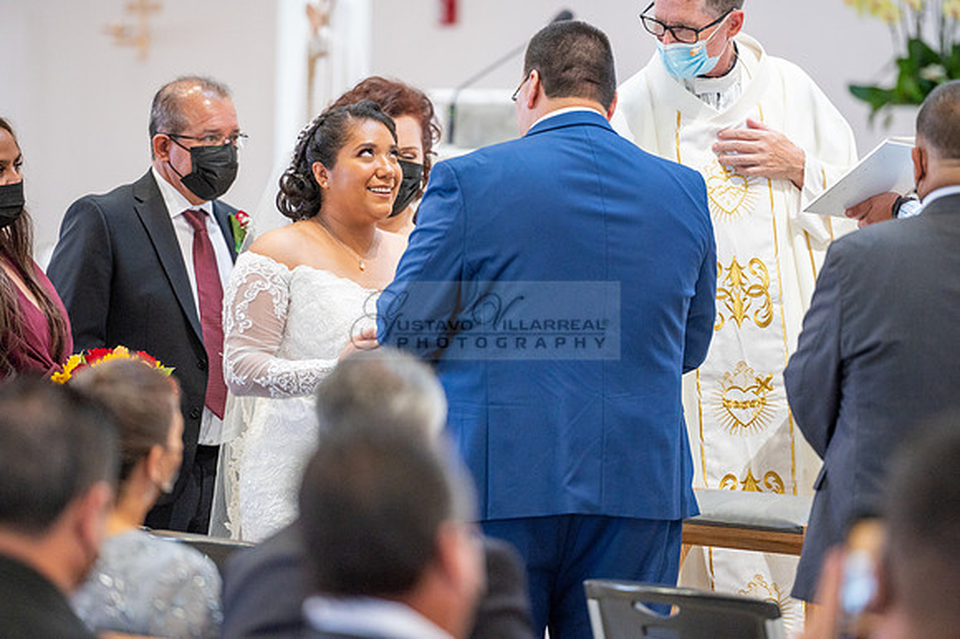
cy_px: 320
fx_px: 5330
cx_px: 480
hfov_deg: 10.3
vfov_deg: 6.9
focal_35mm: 200
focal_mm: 200
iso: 1600
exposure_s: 1/200
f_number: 2.8
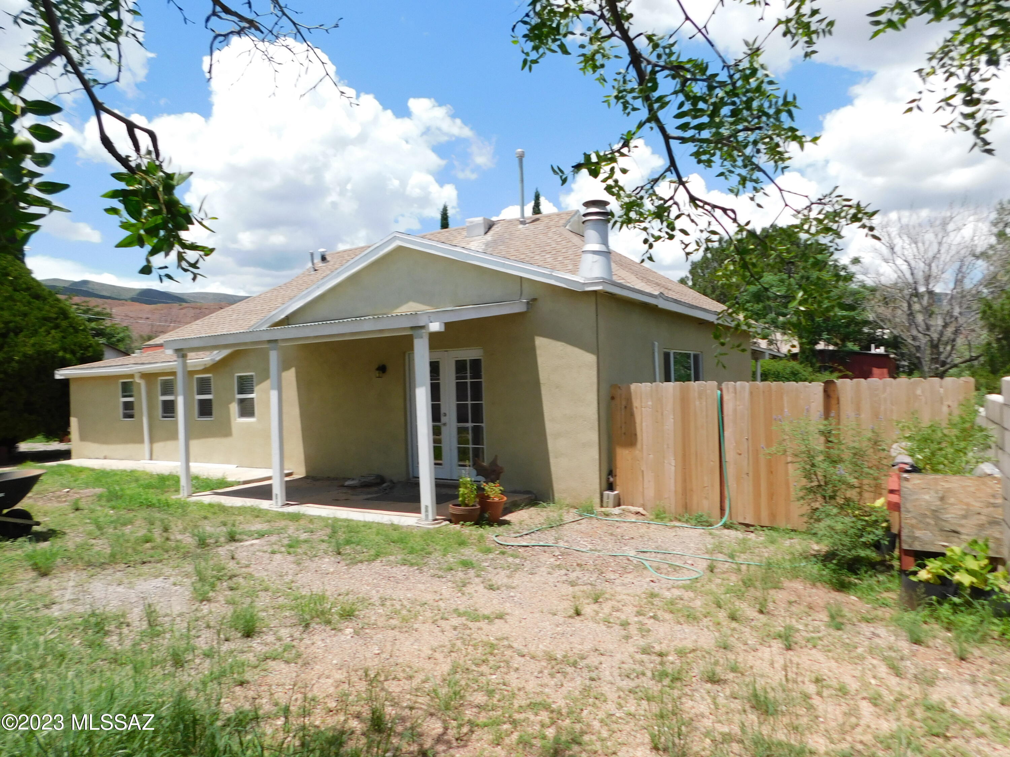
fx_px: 671
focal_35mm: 23
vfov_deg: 58.9
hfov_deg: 73.9
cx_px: 505
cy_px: 378
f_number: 6
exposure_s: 1/400
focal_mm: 4
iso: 125
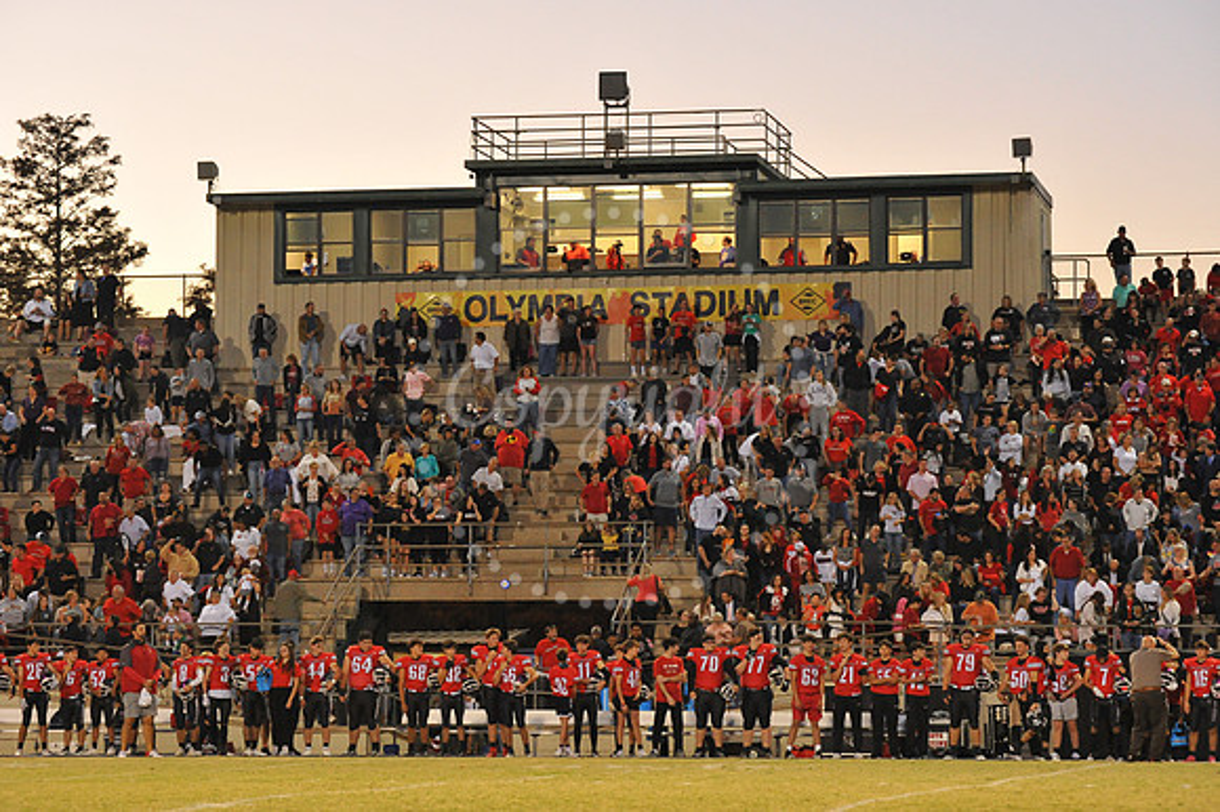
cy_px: 406
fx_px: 3793
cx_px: 610
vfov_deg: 12.2
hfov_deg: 18.3
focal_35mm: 112
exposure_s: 1/125
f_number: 5.6
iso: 4000
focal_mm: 112
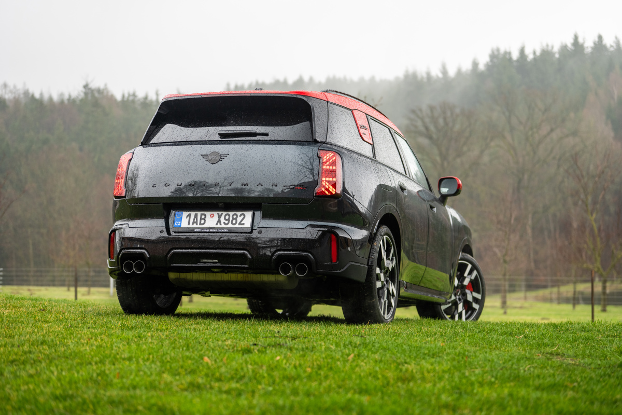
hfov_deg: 28.8
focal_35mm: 70
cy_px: 208
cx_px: 311
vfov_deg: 19.5
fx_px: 1209
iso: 320
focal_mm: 70
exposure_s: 1/100
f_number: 2.8
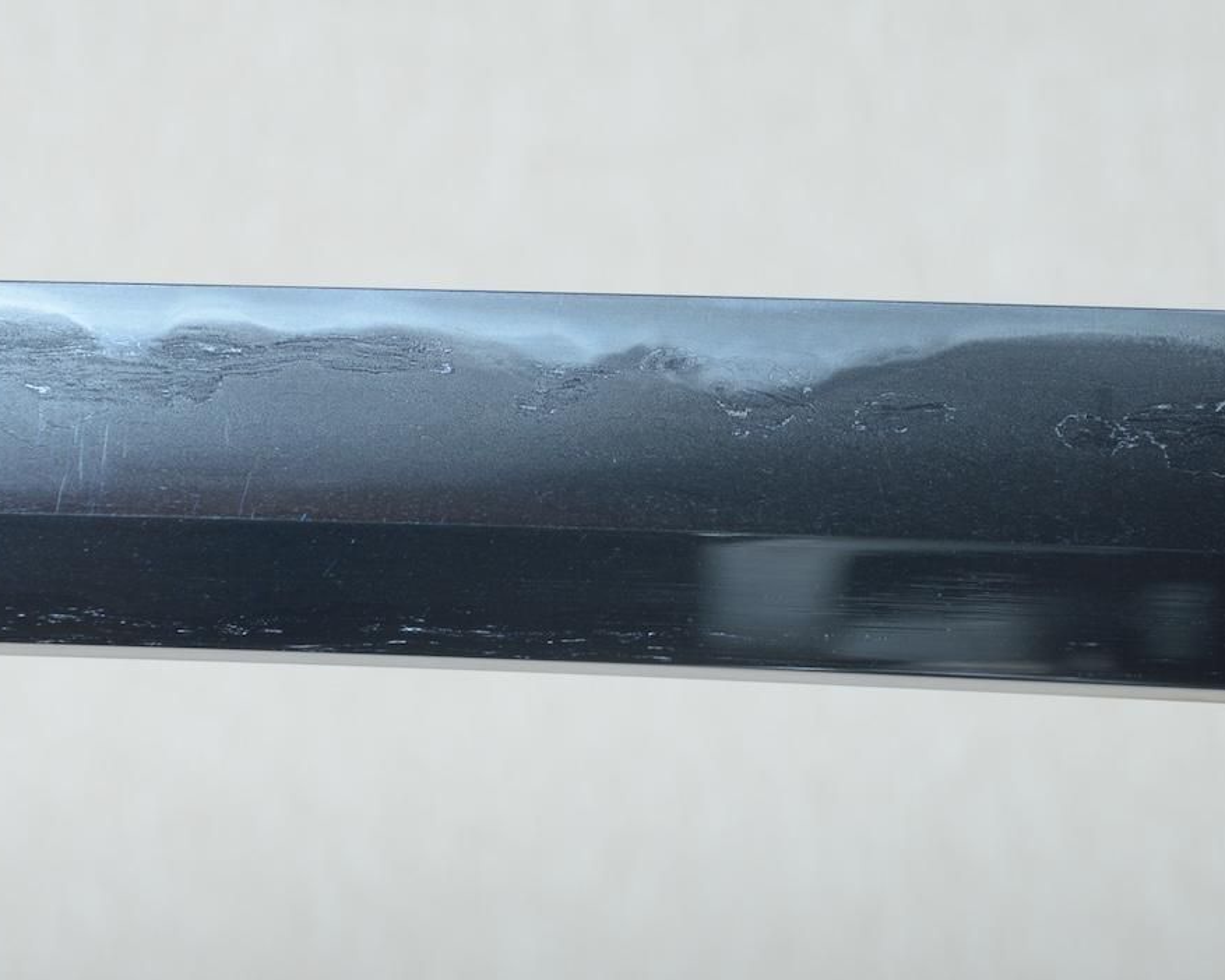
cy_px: 359
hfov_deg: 9.6
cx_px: 715
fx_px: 7325
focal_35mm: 202
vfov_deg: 7.7
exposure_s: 1/1.6
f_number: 11
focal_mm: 90
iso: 400
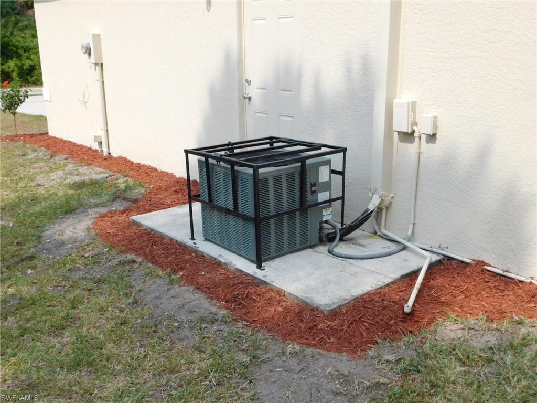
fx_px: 558
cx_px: 268
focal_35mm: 36
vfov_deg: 39.7
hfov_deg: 51.4
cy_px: 202
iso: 125
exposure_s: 1/800
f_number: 3.5
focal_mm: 6.3
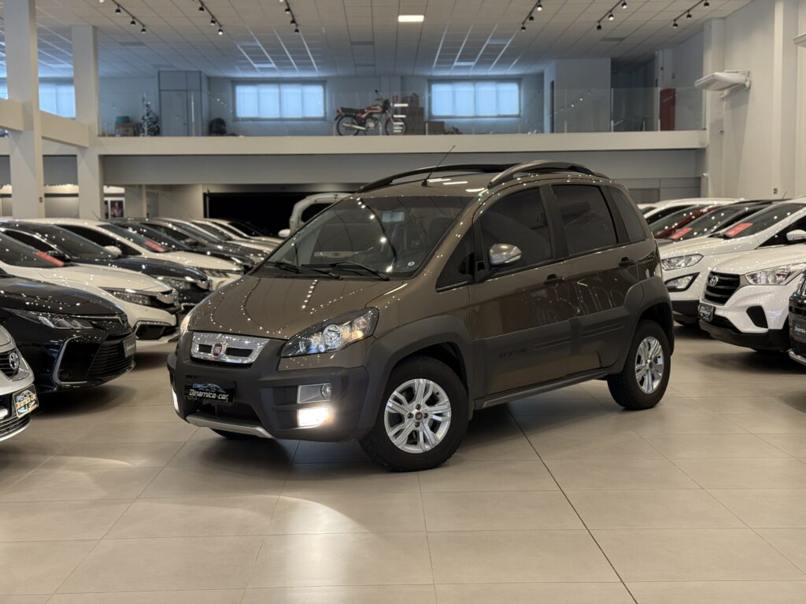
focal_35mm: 48
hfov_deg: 39.7
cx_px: 403
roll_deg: +0.3
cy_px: 302
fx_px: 1118
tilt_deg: -4.4
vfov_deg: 30.3
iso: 160
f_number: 1.78
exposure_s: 1/60
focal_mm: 6.76
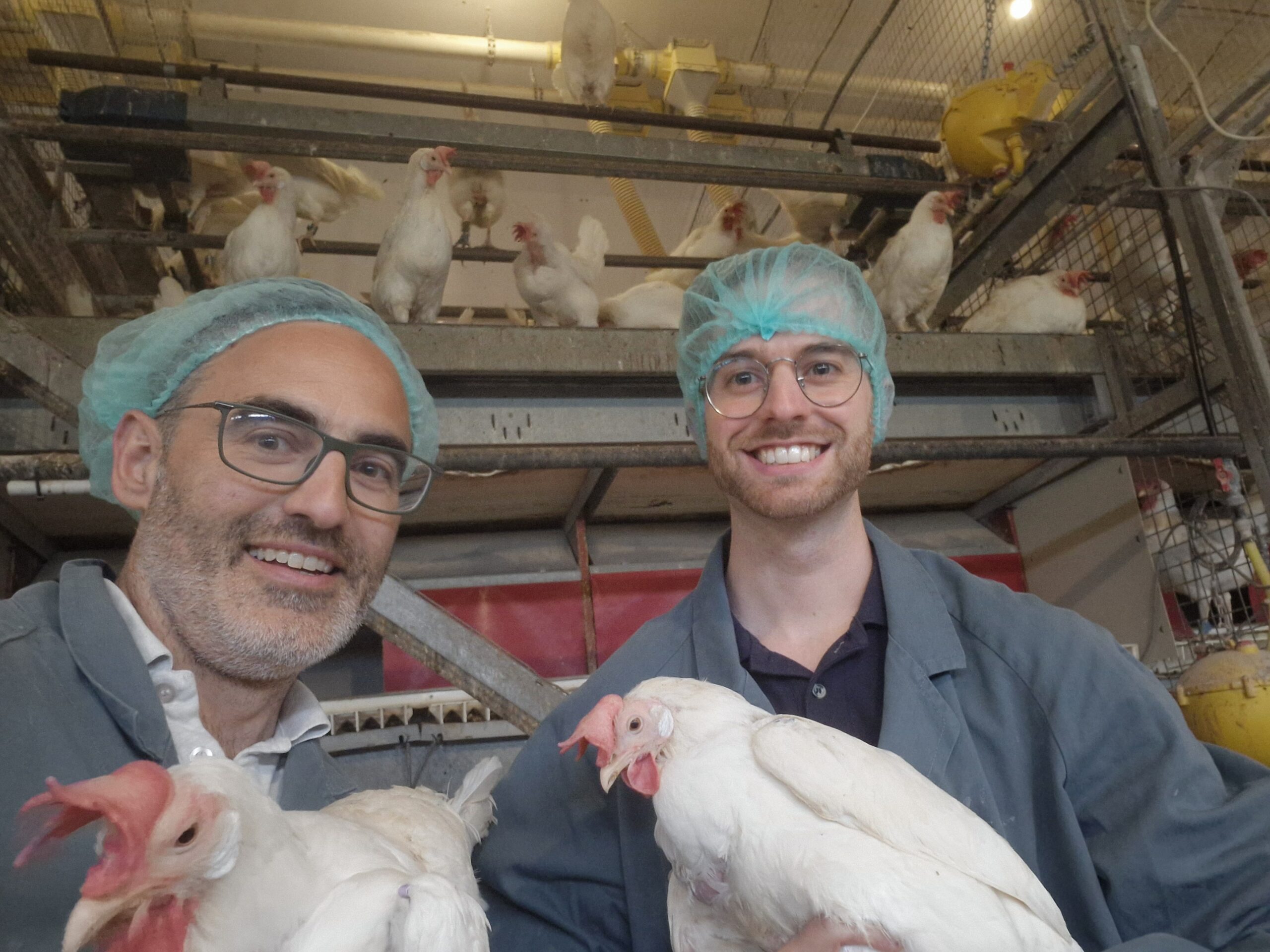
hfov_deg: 69.4
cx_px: 635
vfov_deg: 54.9
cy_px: 476
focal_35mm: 25
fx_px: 917
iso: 1000
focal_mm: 3.21
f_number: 2.4
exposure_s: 1/33
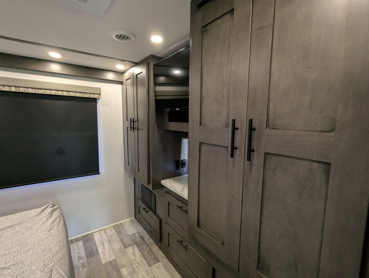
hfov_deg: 94.4
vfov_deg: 78.2
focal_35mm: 16
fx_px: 171
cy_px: 139
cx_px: 184
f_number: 2.2
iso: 275
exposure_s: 1/43.4
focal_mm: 2.35
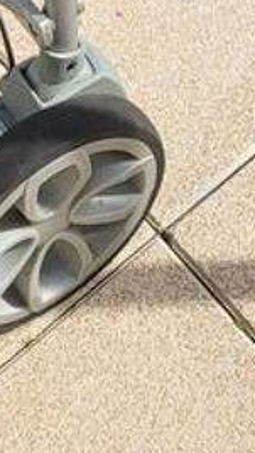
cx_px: 51
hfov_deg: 8.6
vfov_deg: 12.2
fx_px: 1693
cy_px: -630
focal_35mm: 141
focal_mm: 4.25
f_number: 1.8
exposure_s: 1/1690
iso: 50
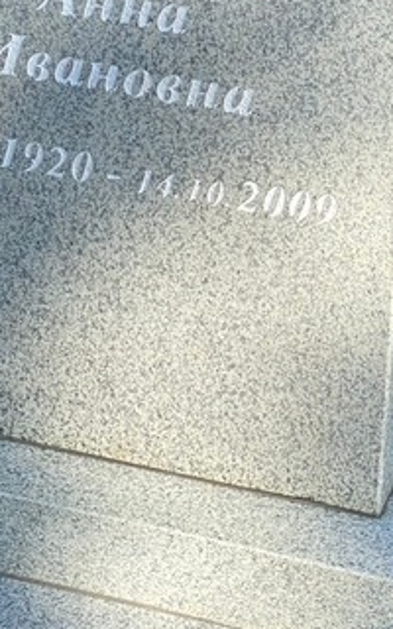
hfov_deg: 9.5
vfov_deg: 15.0
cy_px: 88
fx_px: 2365
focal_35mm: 138
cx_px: 305
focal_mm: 6
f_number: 2
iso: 20
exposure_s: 1/516
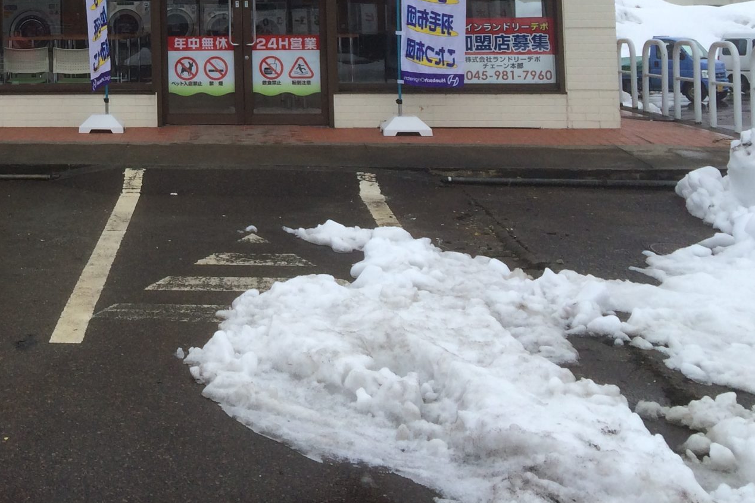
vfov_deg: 20.5
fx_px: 1321
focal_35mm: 63
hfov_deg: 30.2
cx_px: 45
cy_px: -55
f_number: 2.2
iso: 32
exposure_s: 1/820
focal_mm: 4.12
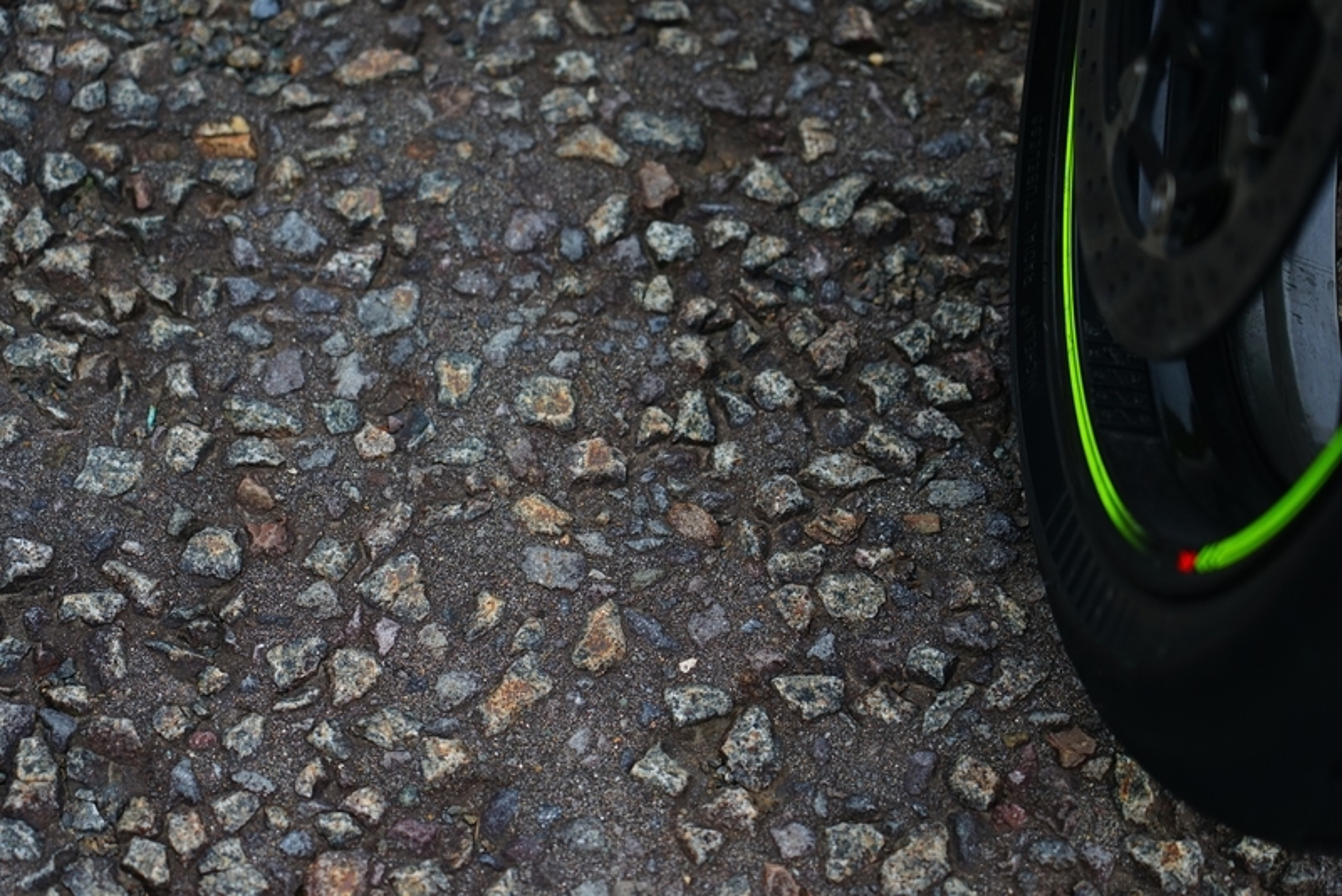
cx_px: 671
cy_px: 448
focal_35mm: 105
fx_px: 3915
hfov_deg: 19.4
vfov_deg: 13.1
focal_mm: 105
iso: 500
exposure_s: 1/125
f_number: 4
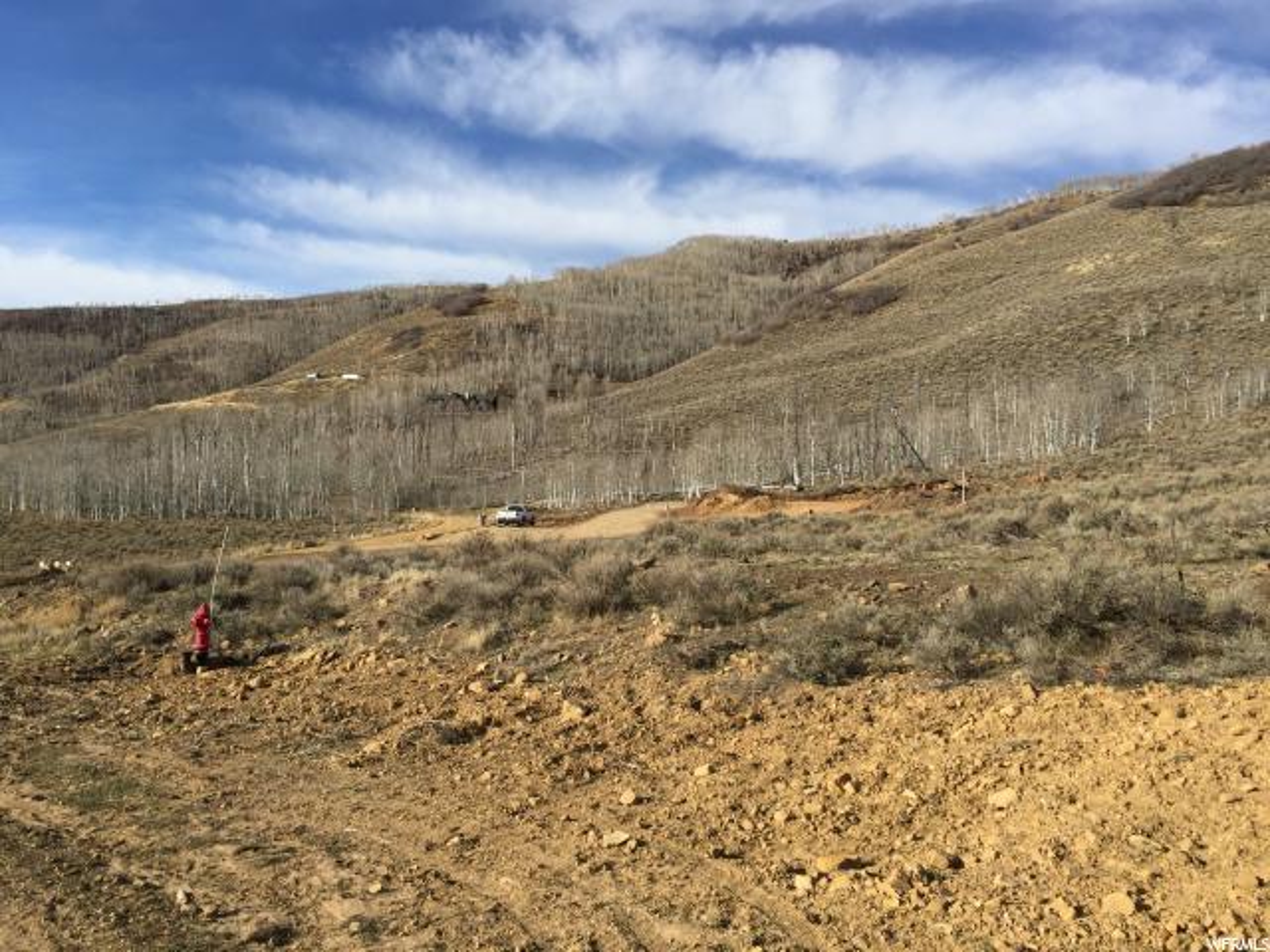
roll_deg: -1.0
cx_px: 635
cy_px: 476
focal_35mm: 29
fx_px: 1064
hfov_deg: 61.7
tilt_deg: +2.4
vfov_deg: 48.2
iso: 32
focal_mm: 4.15
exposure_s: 1/2083
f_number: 2.2
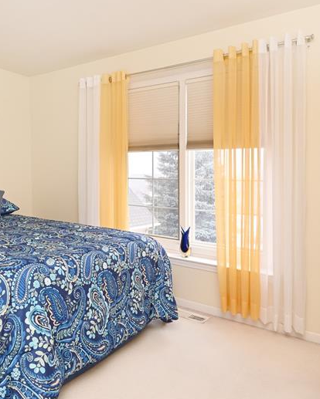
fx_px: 308
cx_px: 83
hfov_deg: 52.7
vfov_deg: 66.0
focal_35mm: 26
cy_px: 211
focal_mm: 14
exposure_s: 1/60
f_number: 11
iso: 800
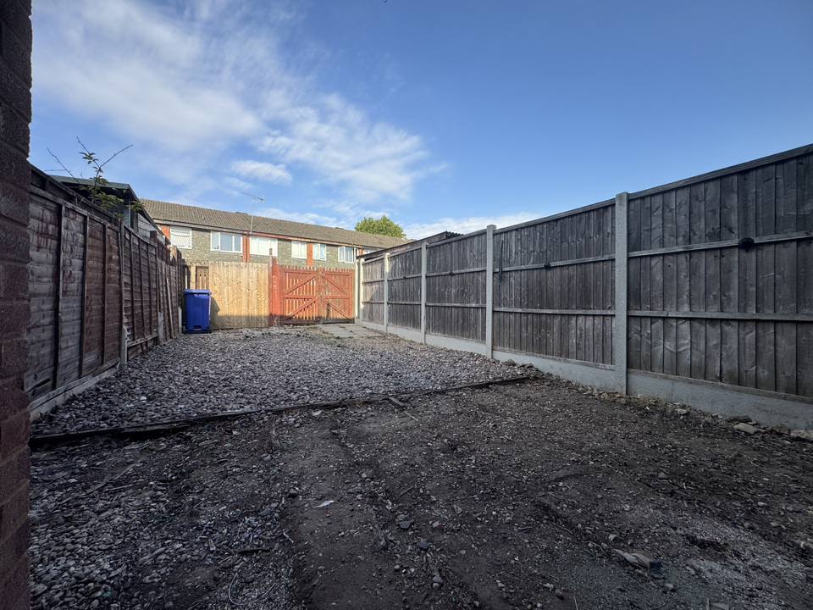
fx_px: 329
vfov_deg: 85.7
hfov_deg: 102.1
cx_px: 406
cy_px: 305
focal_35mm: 14
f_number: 2.2
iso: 50
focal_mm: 2.22
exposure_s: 1/910
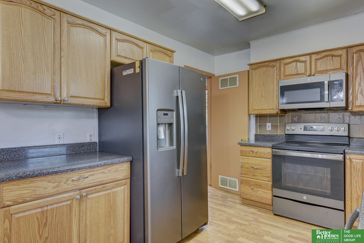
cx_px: 182
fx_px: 212
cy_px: 122
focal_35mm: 21
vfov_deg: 59.5
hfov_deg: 81.2
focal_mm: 14
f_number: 8
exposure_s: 1/6
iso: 400
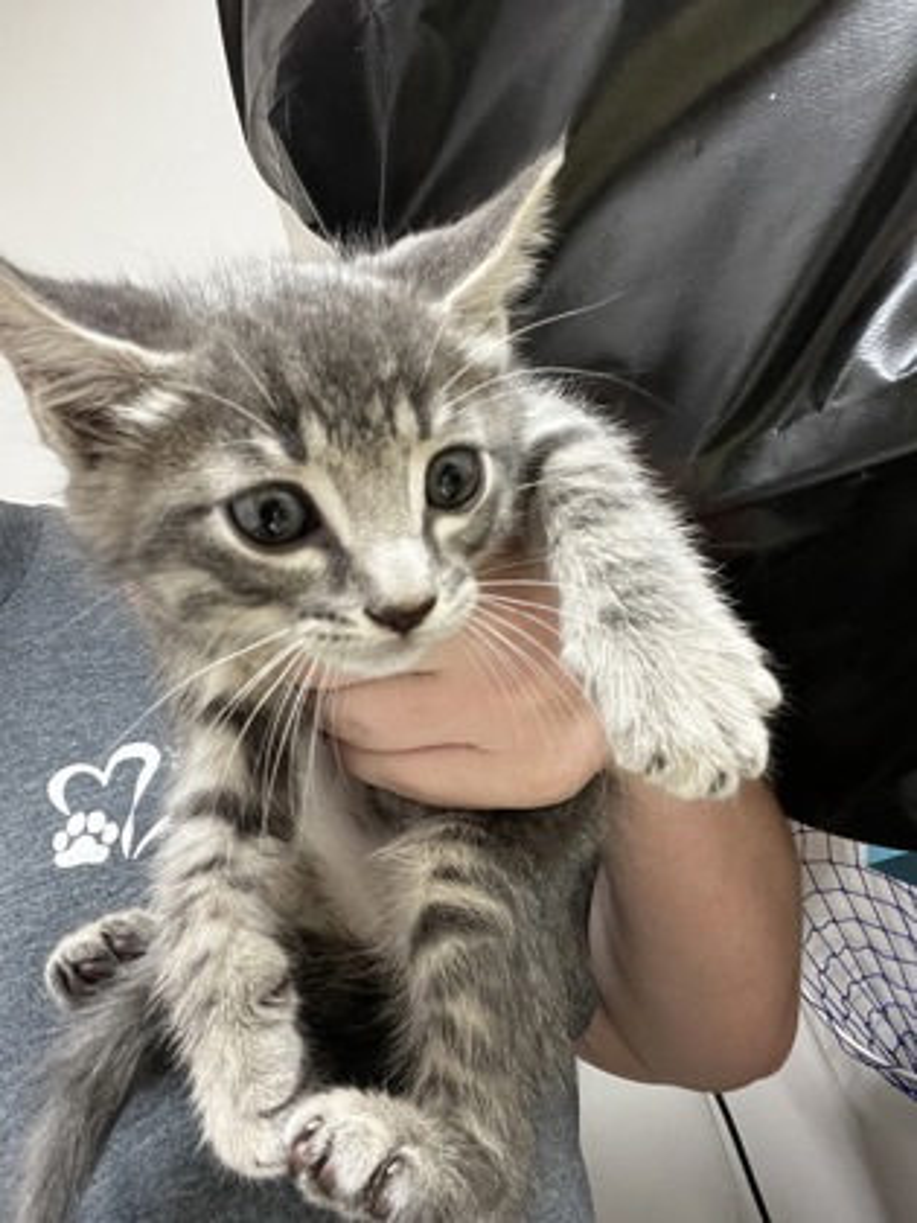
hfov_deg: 46.8
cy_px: 612
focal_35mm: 30
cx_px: 458
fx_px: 1060
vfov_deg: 60.0
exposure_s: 1/60
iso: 320
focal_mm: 2.71
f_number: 2.2
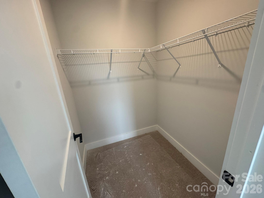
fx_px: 107
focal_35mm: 14
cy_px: 99
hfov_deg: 102.1
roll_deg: +4.8
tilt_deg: -16.7
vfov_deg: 85.7
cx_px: 132
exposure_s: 1/120
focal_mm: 2.22
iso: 200
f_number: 2.2
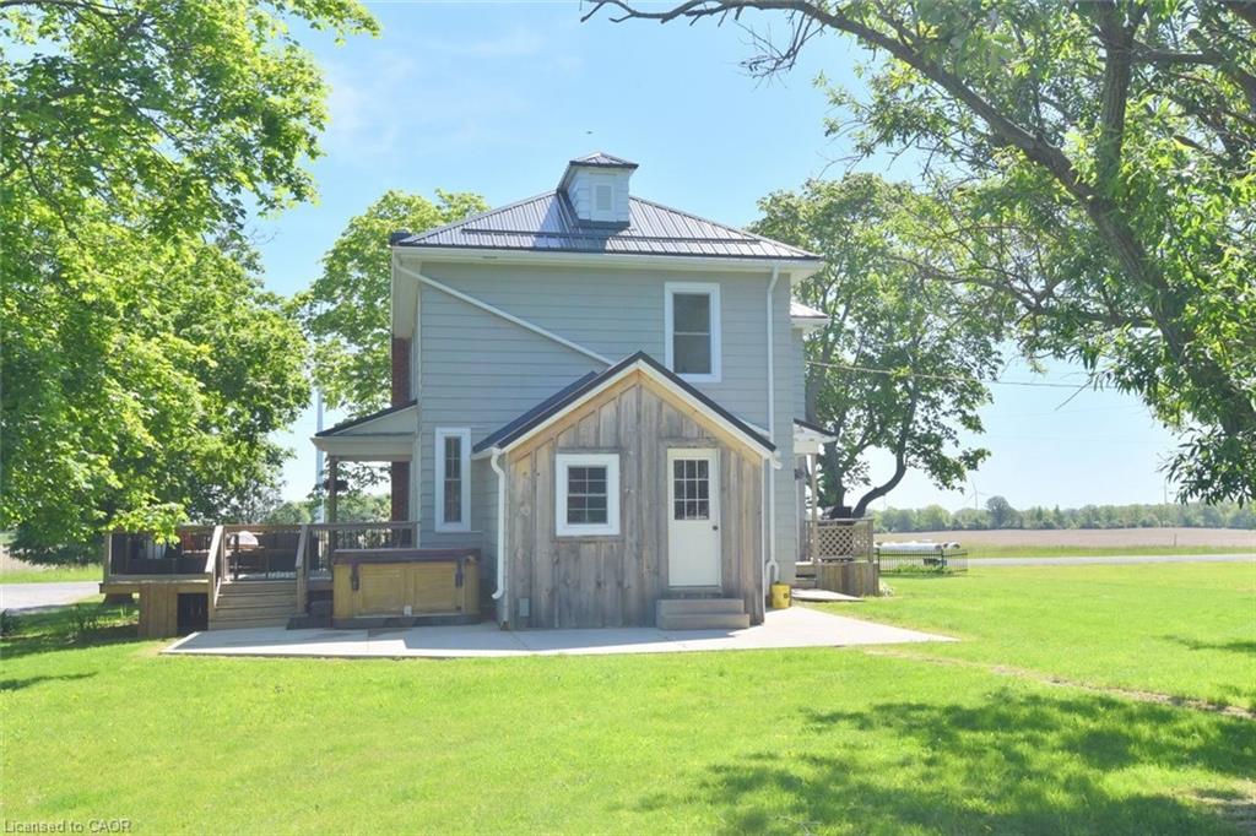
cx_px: 628
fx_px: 1221
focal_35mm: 35
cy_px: 418
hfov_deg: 54.4
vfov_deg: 37.8
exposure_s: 1/640
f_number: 13
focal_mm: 35
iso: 500
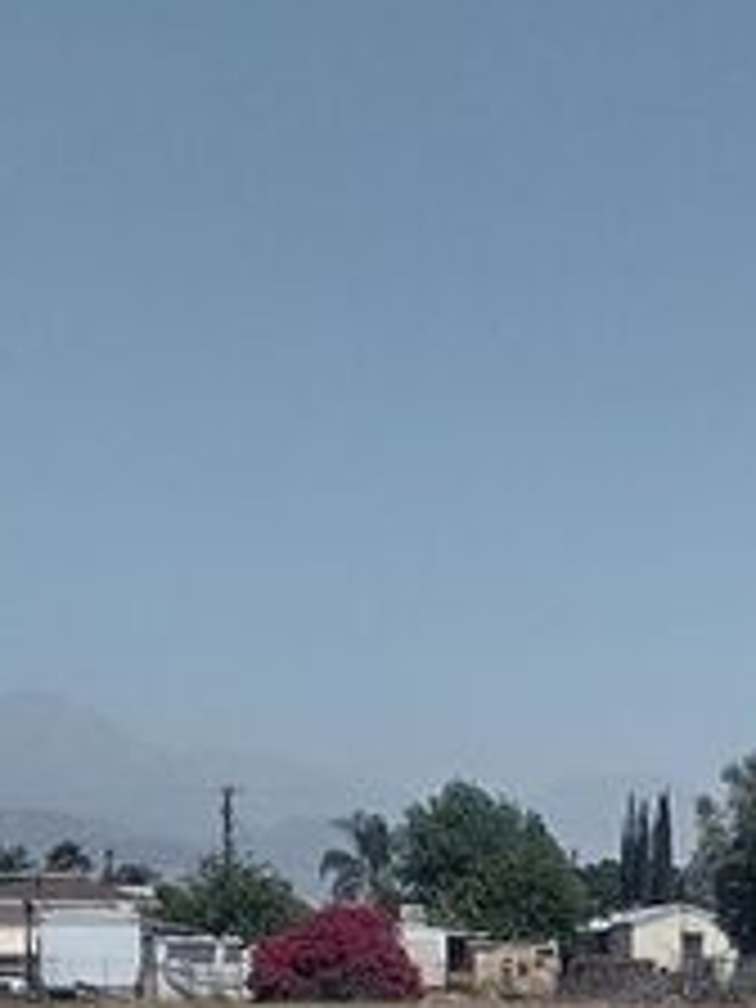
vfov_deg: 17.8
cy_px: 1330
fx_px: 2999
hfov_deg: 14.3
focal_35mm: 103
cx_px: 526
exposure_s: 1/2522
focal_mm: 4.71
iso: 100
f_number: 1.7
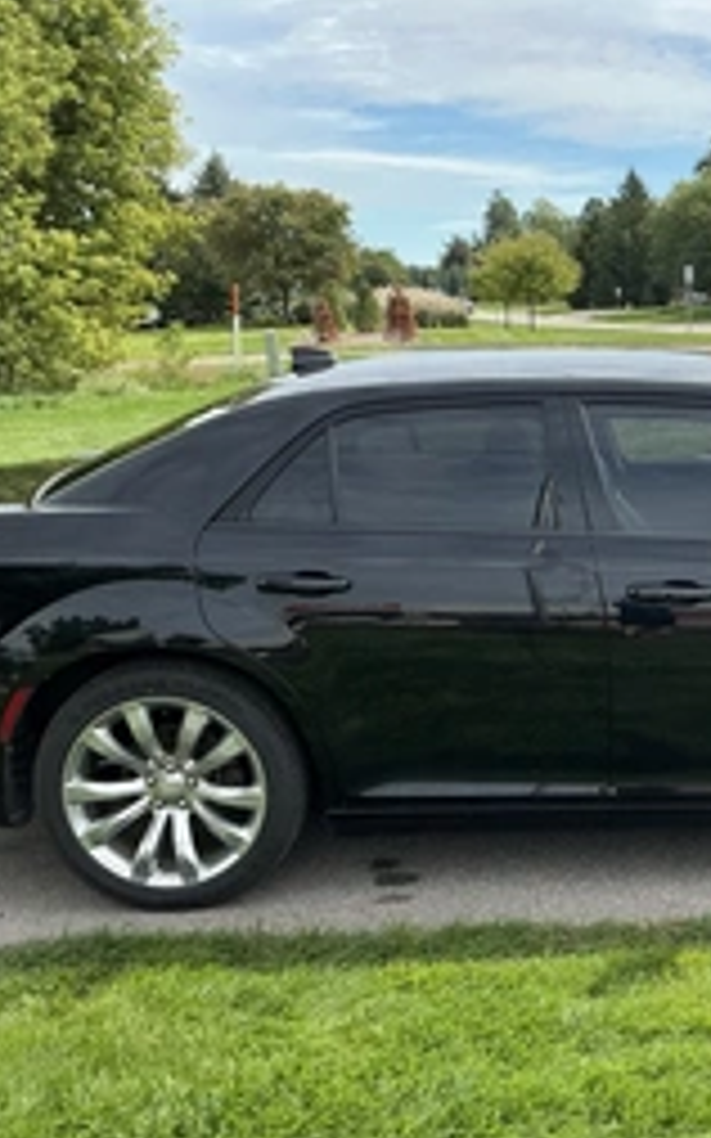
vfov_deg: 42.6
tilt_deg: -10.9
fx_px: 1458
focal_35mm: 47
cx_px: 670
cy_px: 630
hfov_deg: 26.3
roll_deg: +0.7
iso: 25
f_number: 1.8
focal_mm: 3
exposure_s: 1/929
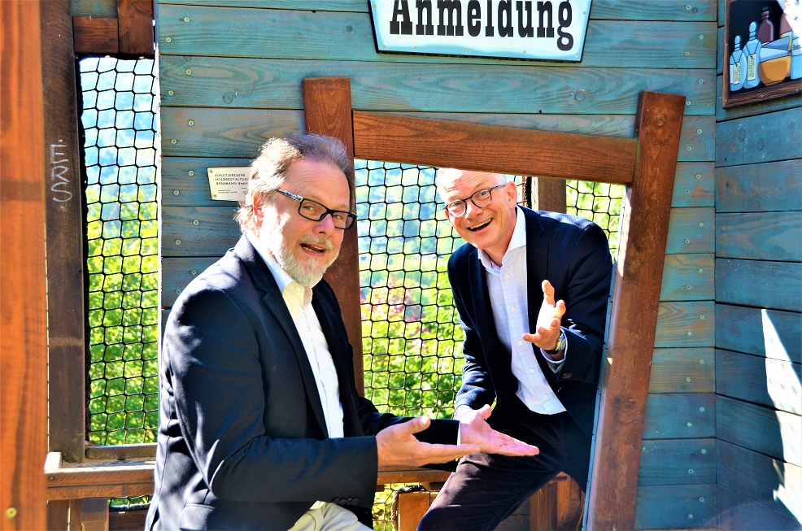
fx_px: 1334
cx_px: 401
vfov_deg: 22.5
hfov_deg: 33.5
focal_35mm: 60
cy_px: 266
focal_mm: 40
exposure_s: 1/125
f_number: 5.6
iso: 200
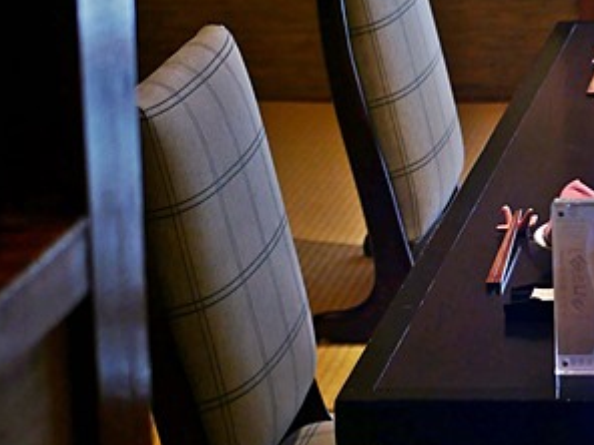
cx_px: 835
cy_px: 89
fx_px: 2900
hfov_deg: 11.3
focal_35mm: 169
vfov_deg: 8.8
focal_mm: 25
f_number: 1.8
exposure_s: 1/125
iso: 200
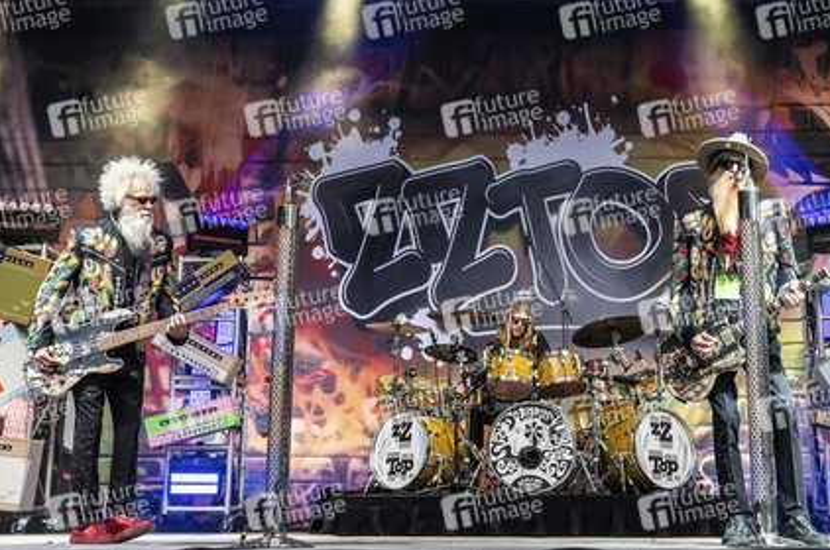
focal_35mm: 46
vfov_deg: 29.1
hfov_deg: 42.8
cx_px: 440
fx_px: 1059
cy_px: 261
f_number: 9
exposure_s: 1/250
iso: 1250
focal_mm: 43
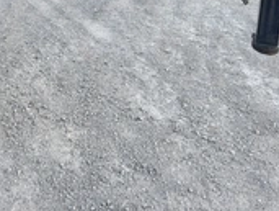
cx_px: 11
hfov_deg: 32.1
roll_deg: -1.7
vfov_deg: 24.4
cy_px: -21
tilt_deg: -14.4
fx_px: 452
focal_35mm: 56
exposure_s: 1/920
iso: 80
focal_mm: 6.76
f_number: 1.78
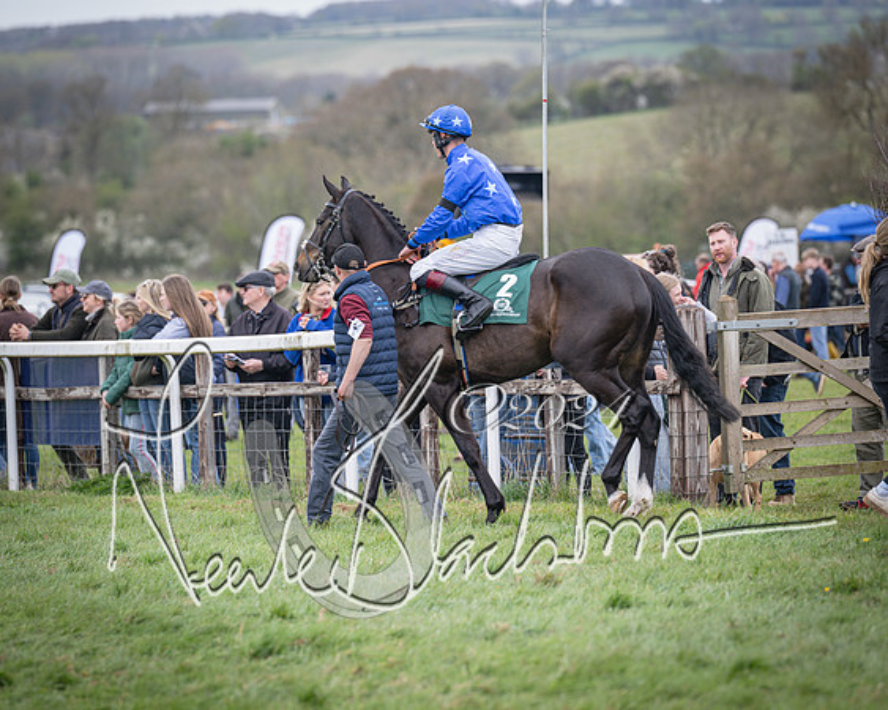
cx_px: 443
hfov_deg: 8.1
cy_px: 374
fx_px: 6272
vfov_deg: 6.5
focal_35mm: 239
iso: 400
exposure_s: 1/640
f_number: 4
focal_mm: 200
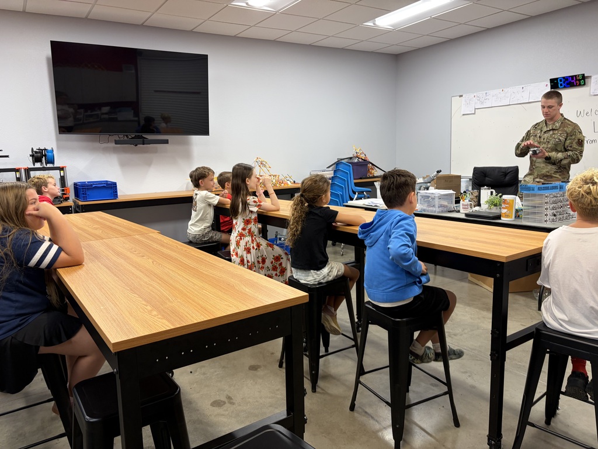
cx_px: 299
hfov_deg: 67.3
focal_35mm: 26
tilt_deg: -6.6
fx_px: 449
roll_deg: +3.1
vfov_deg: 53.1
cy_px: 224
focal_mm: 5.96
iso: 64
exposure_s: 1/60
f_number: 1.6
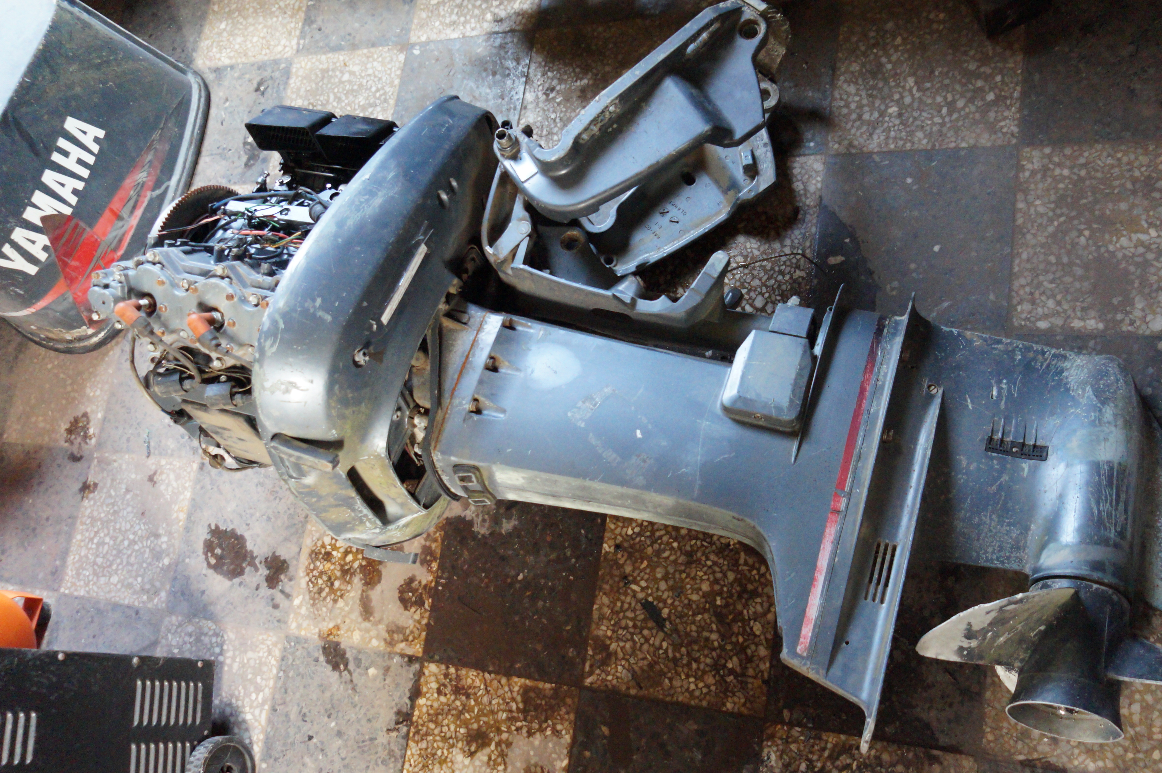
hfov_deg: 60.2
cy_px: 404
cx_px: 636
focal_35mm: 31
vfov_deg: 42.3
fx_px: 1000
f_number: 4
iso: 3200
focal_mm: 18
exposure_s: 1/60
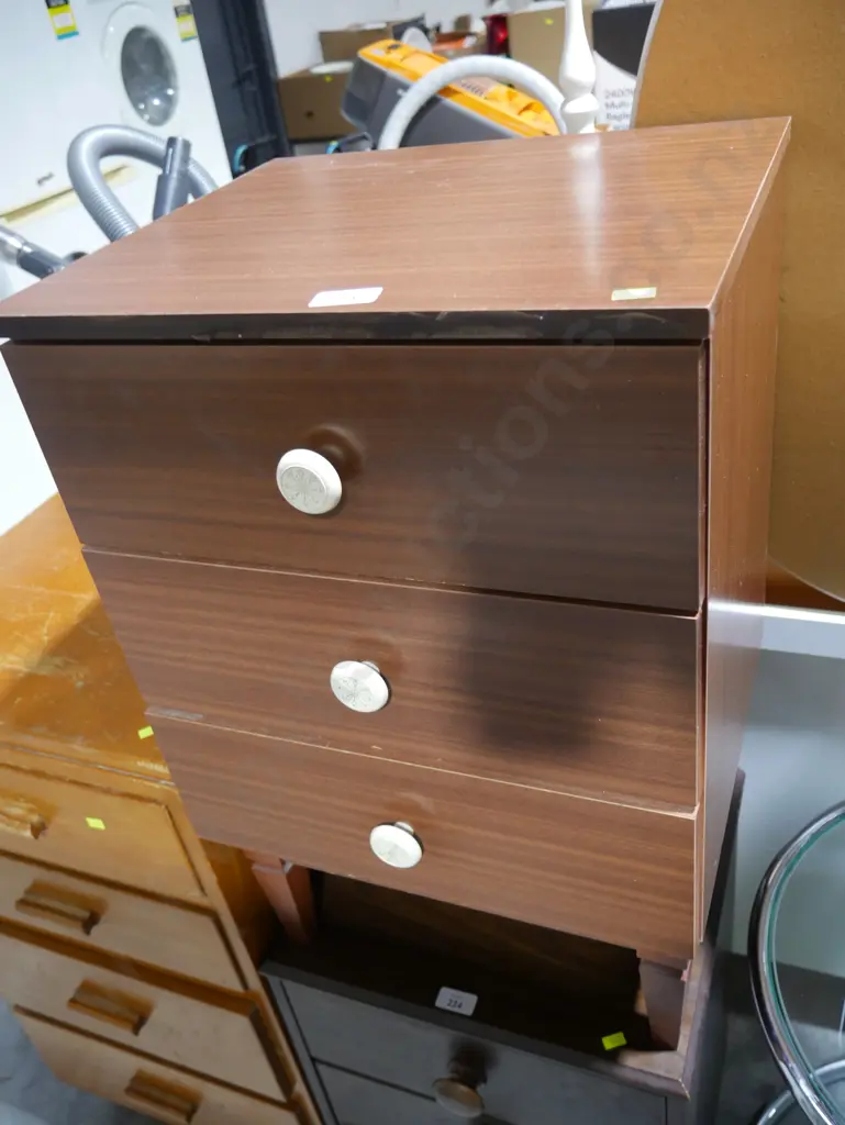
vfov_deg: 63.4
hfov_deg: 49.8
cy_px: 562
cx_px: 422
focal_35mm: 28
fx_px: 911
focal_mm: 14
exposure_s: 1/60
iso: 800
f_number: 3.5
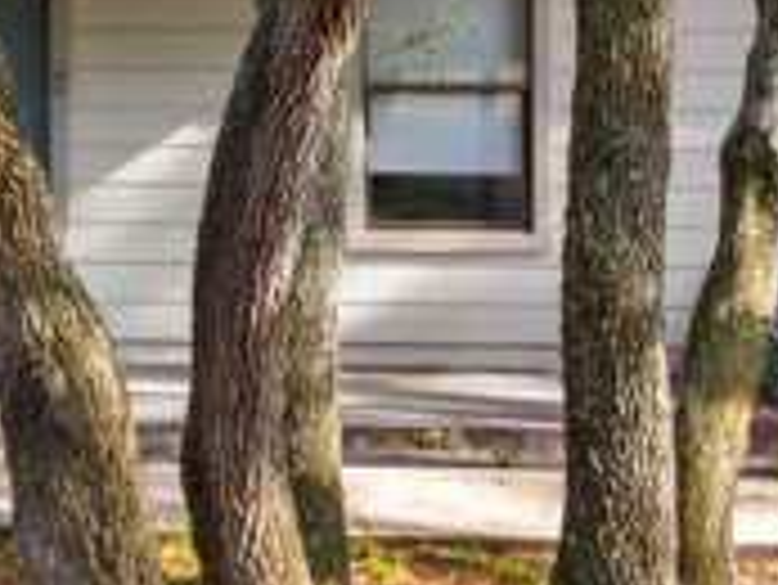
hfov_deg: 17.2
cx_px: -54
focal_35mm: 111
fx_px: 2496
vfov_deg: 13.0
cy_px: -108
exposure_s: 1/50
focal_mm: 8.67
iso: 400
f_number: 1.8
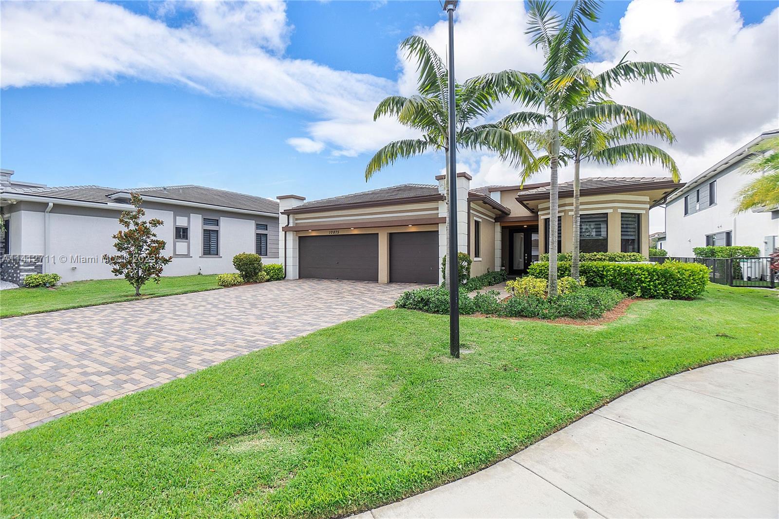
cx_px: 390
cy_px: 260
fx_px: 324
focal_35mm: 15
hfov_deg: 100.4
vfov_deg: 77.3
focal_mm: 10
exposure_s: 1/320
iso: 200
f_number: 9
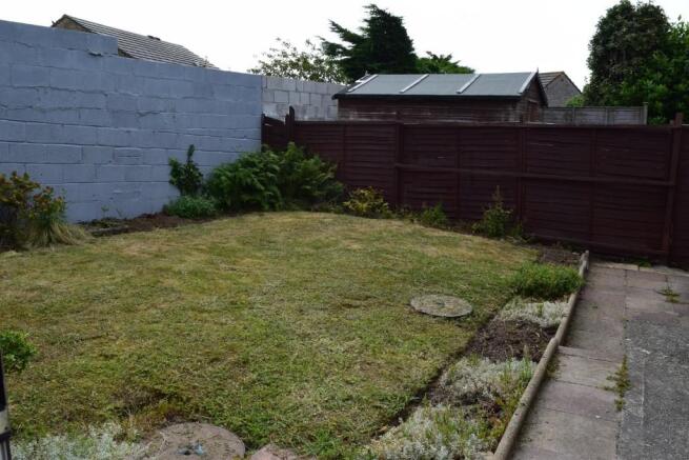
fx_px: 574
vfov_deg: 43.6
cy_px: 230
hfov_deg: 61.9
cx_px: 344
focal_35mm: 30
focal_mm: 20
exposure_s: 1/320
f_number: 10
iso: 400
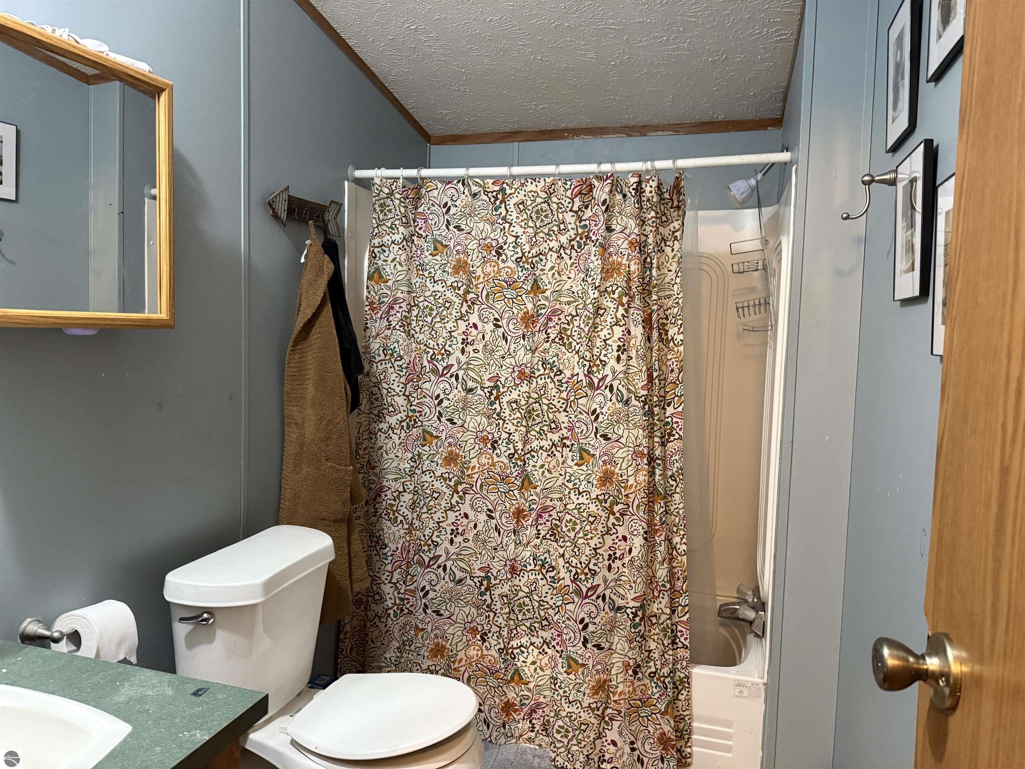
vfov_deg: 56.8
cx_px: 512
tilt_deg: -4.2
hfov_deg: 71.6
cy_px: 384
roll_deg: -1.5
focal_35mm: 24
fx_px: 711
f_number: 1.78
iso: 640
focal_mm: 6.76
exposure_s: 1/60
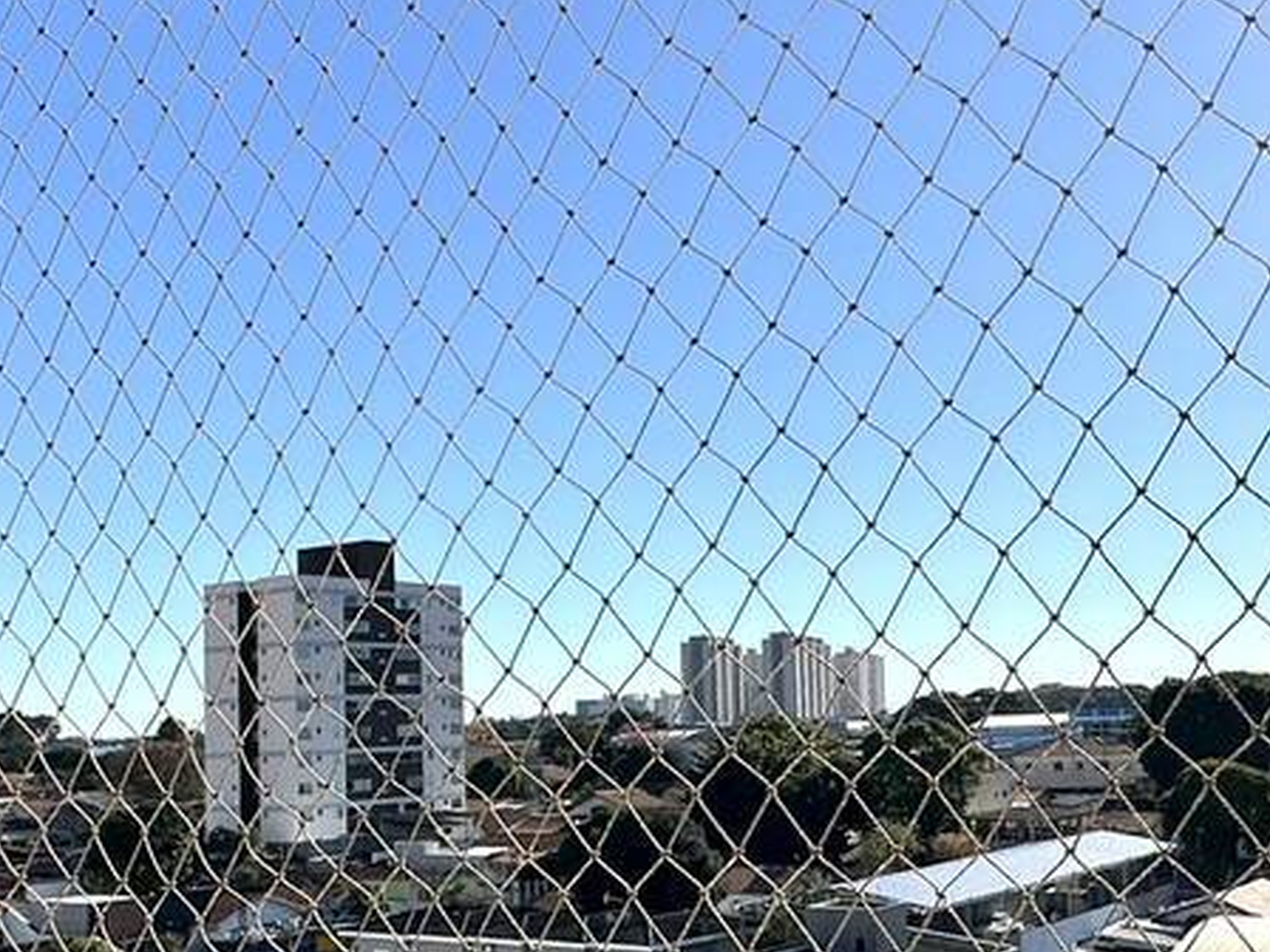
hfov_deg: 41.4
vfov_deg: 32.0
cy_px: 609
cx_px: 876
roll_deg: +1.1
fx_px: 1651
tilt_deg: +4.6
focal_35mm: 45
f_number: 2.2
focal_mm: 2.22
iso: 50
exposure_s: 1/2506
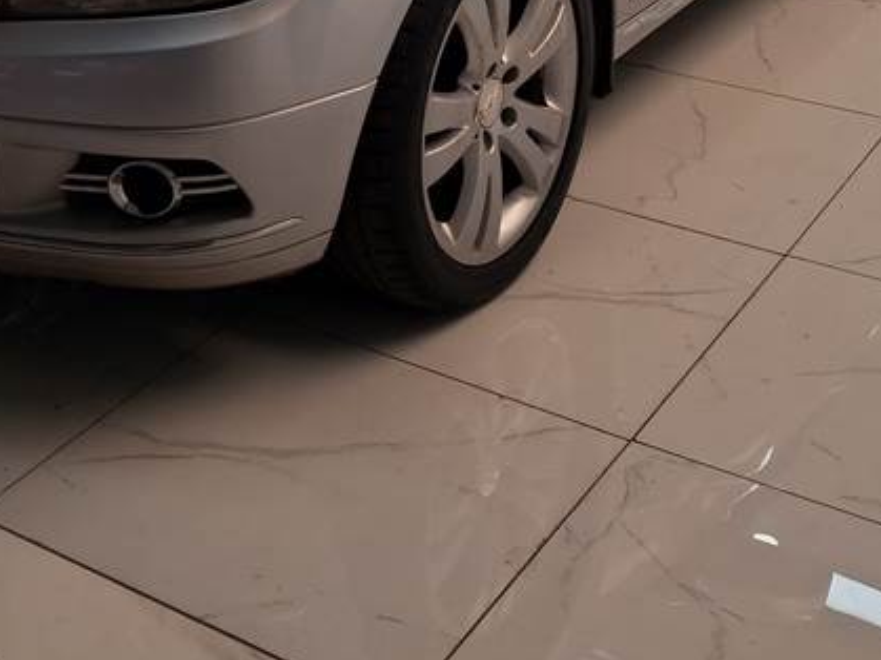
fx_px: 1730
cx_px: 193
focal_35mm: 68
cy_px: -232
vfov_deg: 19.6
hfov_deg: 28.1
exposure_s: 1/301
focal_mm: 5.23
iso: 50
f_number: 1.8
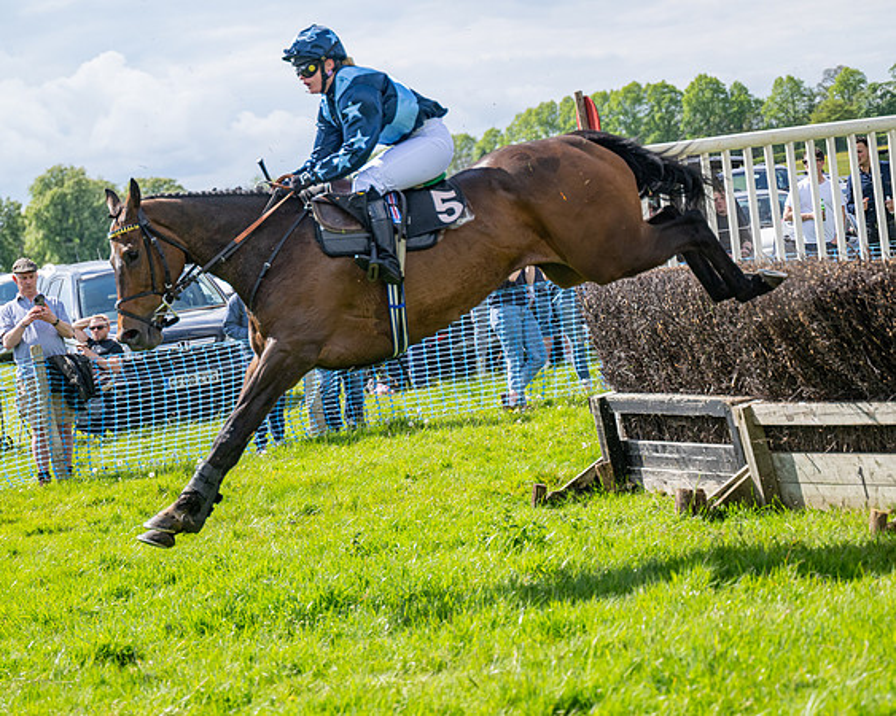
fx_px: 2927
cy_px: 358
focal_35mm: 110
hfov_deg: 17.4
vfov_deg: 13.9
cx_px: 425
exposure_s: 1/2500
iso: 400
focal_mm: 98
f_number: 4
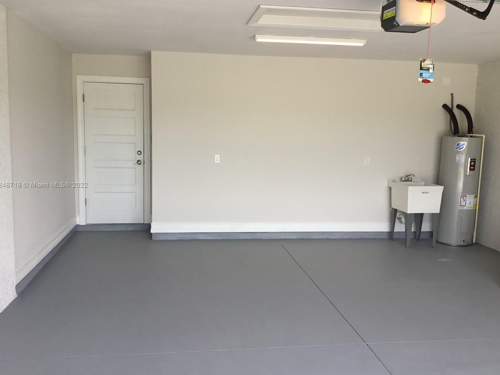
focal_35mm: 32
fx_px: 462
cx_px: 242
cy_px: 185
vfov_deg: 44.2
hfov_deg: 56.8
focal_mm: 3.3
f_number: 2.4
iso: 25
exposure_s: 1/169
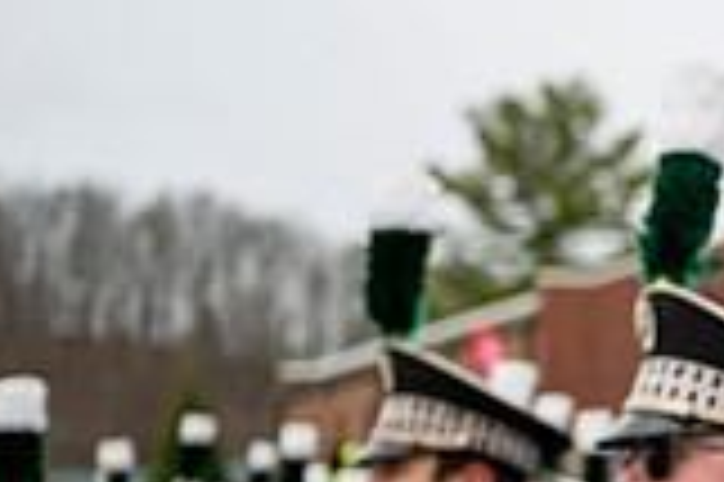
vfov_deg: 10.0
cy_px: 182
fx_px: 2752
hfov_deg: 13.7
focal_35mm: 137
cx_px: 1210
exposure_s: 1/500
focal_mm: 38
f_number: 2.8
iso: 160
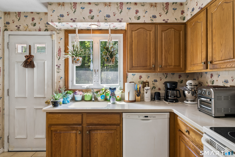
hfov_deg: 85.7
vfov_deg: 63.5
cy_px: 78
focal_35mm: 19
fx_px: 127
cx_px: 118
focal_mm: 19.4
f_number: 13
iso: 400
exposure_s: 1/6
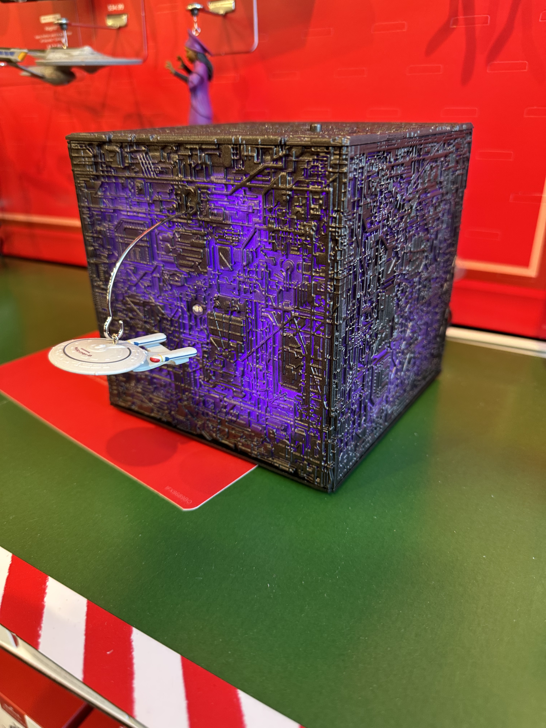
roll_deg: +0.4
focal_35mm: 24
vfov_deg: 71.6
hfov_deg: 56.8
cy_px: 364
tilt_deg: -25.1
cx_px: 273
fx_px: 505
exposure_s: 1/60
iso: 160
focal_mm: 6.86
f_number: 1.78
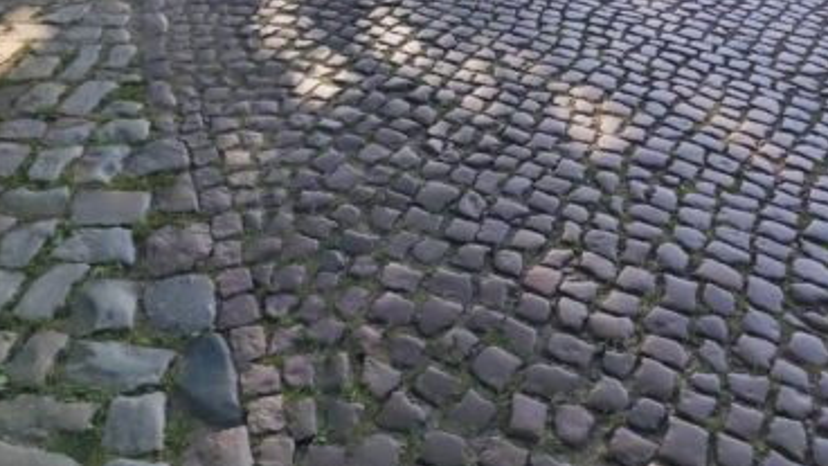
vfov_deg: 29.8
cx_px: 414
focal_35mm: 37
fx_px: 812
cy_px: 0
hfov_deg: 54.0
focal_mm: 4.7
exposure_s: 1/381
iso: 50
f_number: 1.79
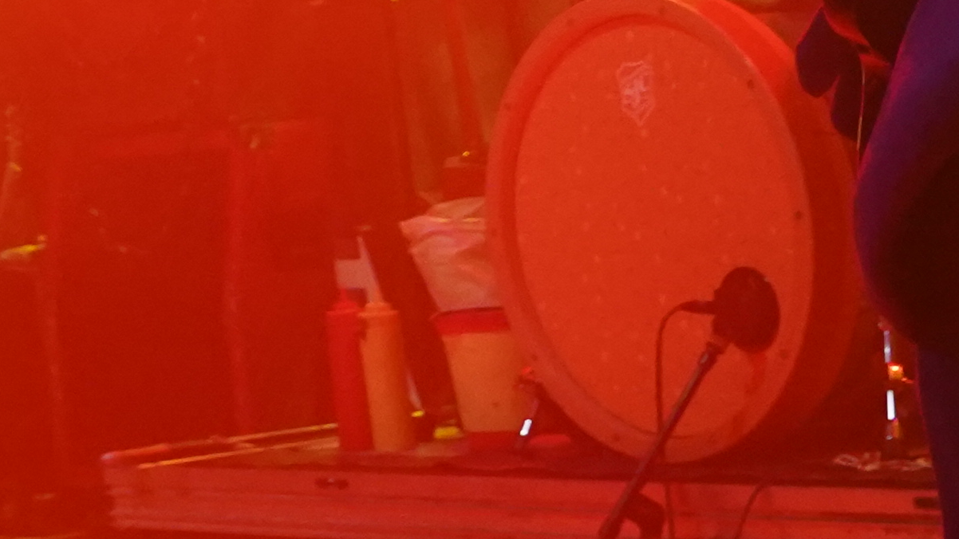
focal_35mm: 136
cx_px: -296
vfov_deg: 8.5
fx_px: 3458
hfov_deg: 15.1
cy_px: -516
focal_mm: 26
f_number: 4
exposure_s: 1/160
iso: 4000
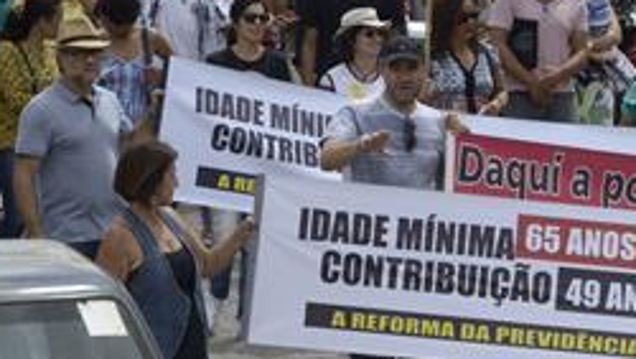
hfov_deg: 6.9
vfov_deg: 3.9
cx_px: 326
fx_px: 5299
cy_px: 71
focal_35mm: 314
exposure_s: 1/640
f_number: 9
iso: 320
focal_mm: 125
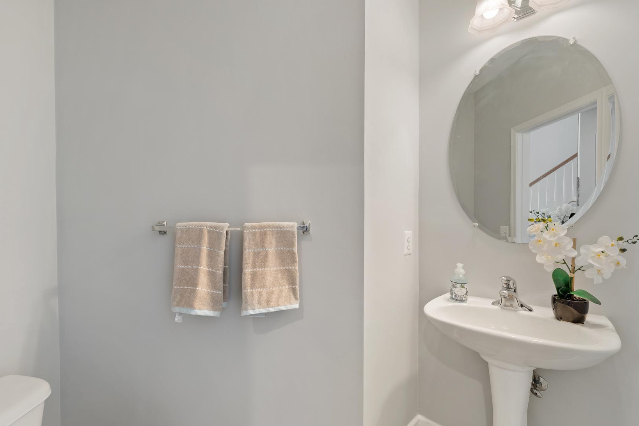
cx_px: 314
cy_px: 224
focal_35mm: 15
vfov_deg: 77.3
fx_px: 266
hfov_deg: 100.4
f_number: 7.1
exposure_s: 1/1.25
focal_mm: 12
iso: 200
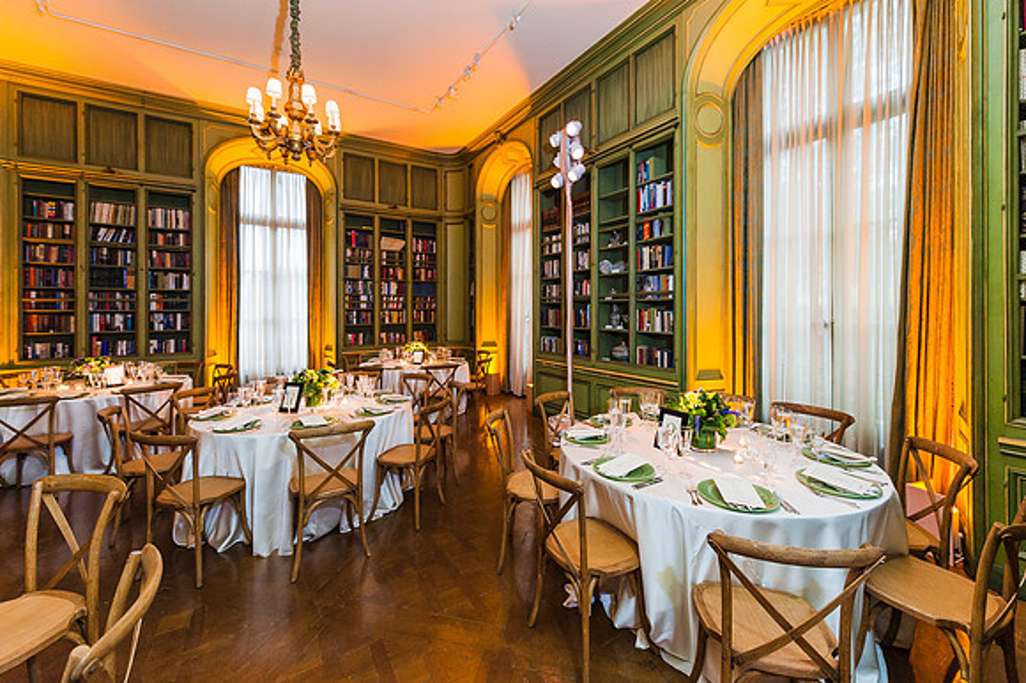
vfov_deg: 81.1
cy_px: 342
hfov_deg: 104.3
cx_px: 513
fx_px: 399
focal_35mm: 14
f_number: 3.5
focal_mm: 14
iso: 1000
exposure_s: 1/60
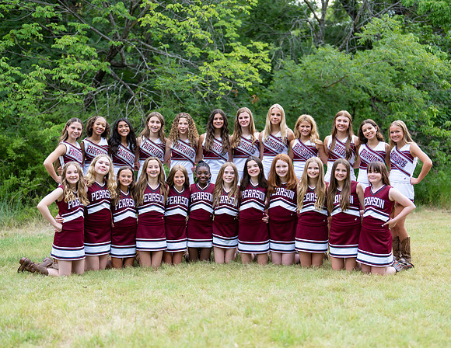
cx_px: 228
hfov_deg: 33.1
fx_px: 759
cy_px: 181
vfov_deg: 25.8
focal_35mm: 58
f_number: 1.2
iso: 100
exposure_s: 1/1600
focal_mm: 50
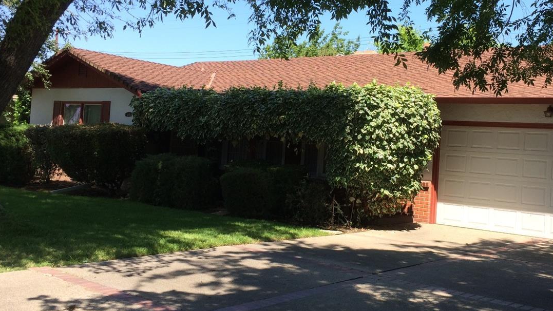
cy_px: 132
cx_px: 341
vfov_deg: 27.1
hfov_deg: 46.0
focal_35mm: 44
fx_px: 645
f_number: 2.2
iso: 32
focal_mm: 4.15
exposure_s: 1/820
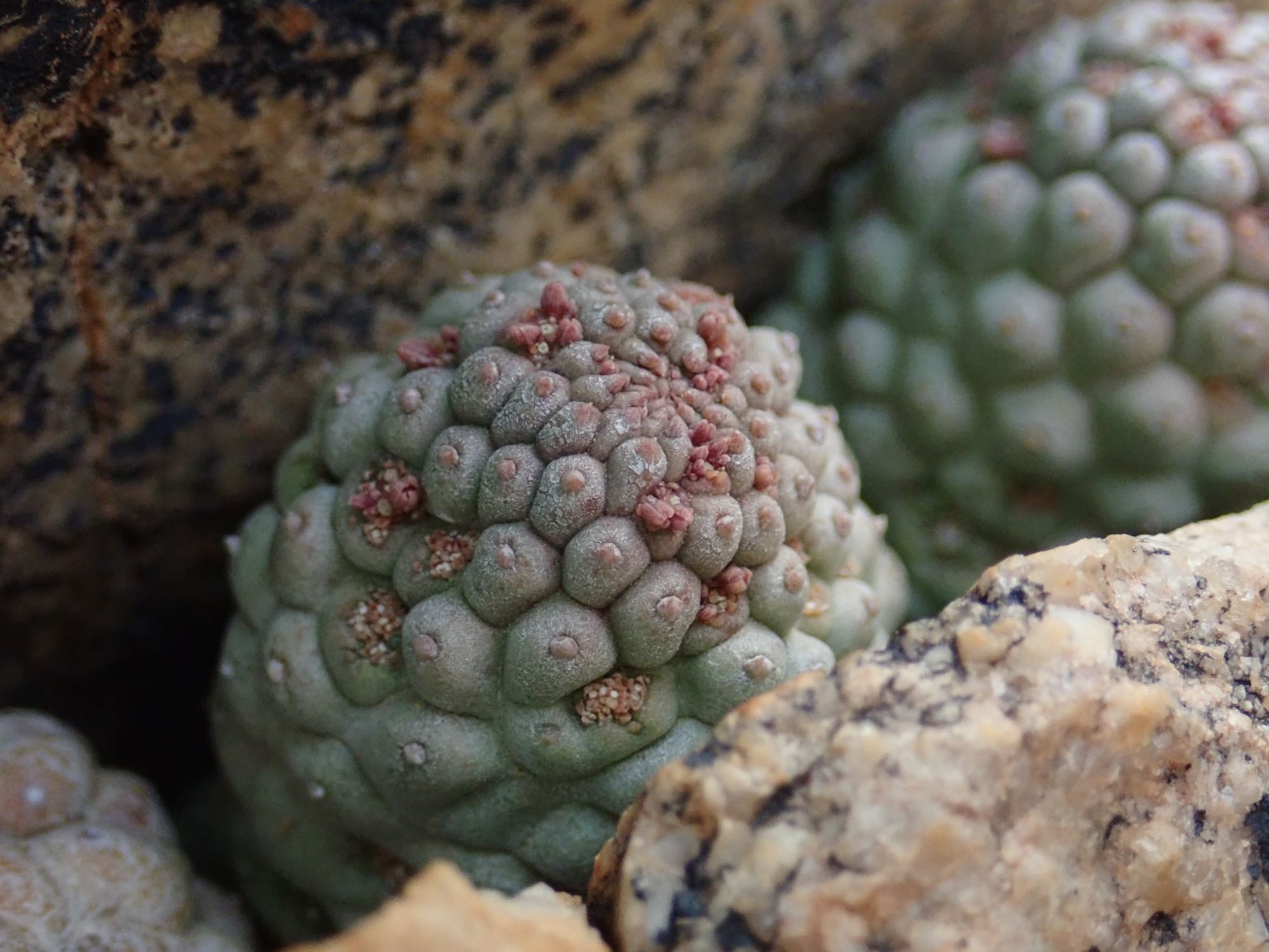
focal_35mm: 65
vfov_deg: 22.6
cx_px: 634
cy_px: 476
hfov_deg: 29.8
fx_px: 2383
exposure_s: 1/125
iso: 800
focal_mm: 11.78
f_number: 3.8
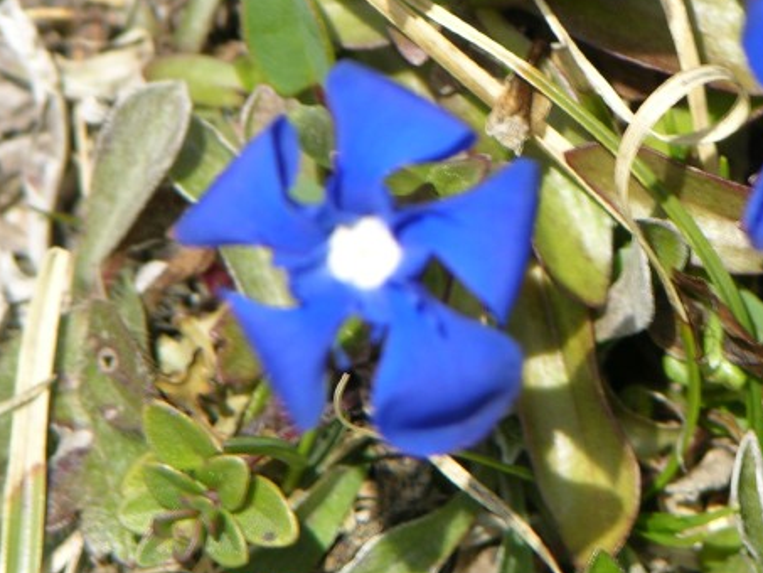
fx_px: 13956
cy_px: 137
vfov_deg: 2.4
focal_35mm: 633
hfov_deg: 3.1
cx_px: 761
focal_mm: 71.2
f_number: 4.7
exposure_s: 1/235
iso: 50
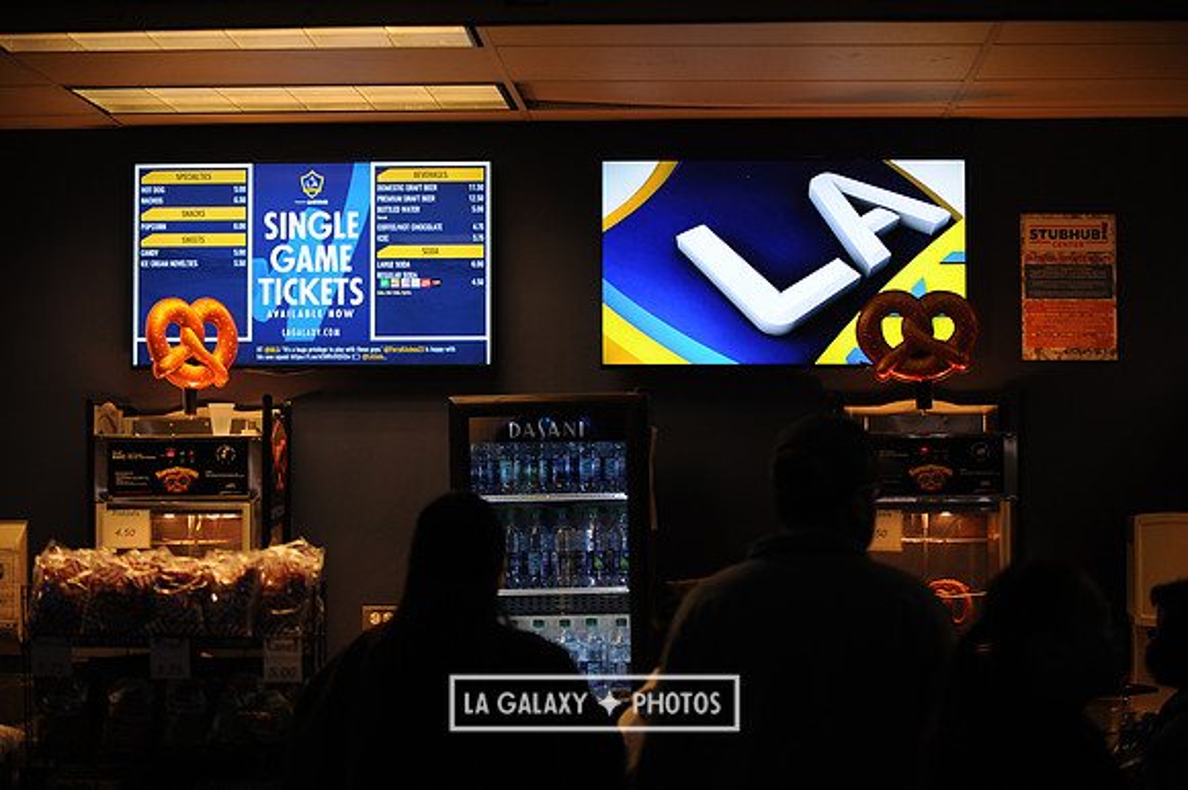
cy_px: 395
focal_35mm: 90
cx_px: 594
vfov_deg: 15.2
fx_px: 2968
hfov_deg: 22.6
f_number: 2.8
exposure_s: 1/250
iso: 800
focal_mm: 90
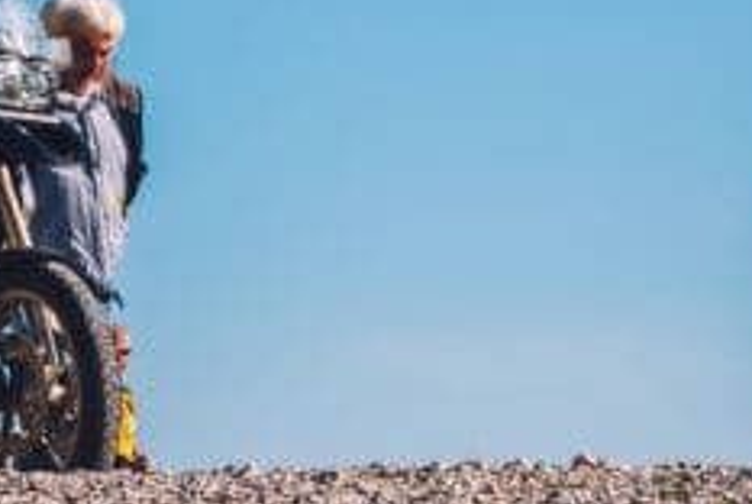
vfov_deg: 4.5
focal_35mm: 307
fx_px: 6421
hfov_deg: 6.6
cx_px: -542
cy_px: 137
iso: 100
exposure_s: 1/200
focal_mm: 70
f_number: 10
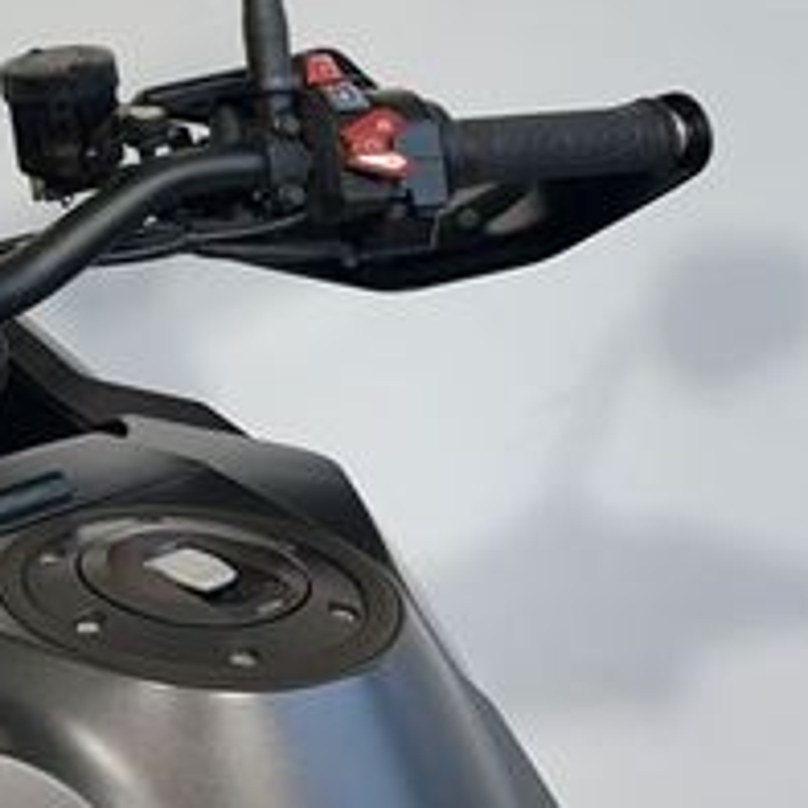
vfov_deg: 24.2
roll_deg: -0.5
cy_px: 57
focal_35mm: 69
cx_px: -349
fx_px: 1822
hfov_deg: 21.6
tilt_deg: -12.5
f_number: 1.78
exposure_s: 1/100
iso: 64
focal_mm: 6.86
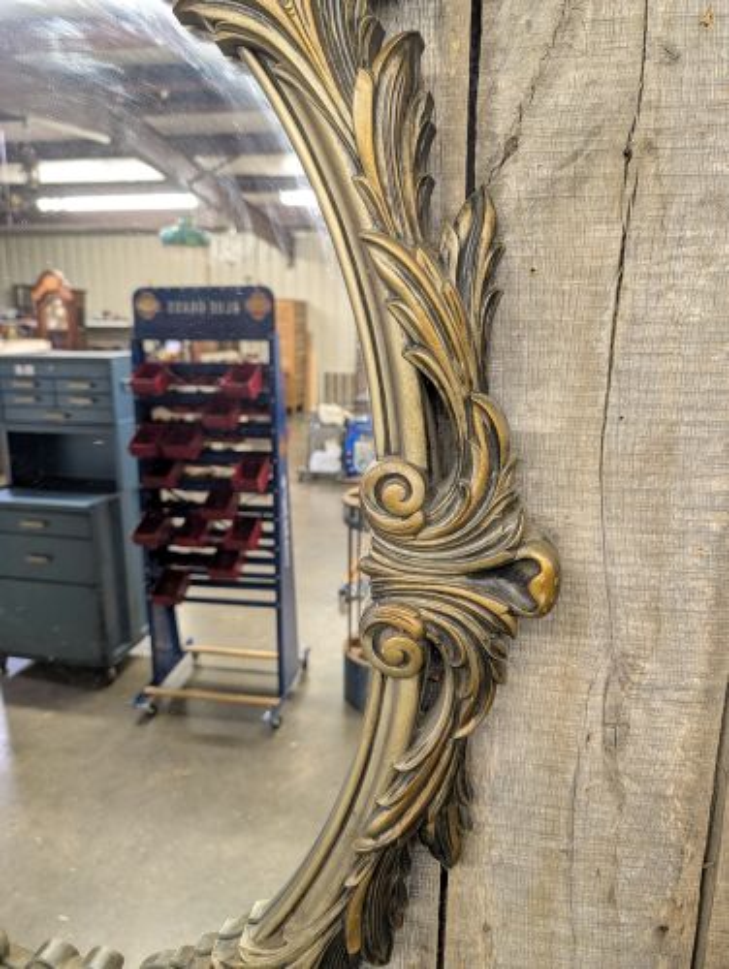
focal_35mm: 24
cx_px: 364
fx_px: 673
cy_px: 484
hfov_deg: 56.9
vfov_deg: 71.5
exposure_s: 1/30
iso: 268
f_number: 1.68
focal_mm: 6.9
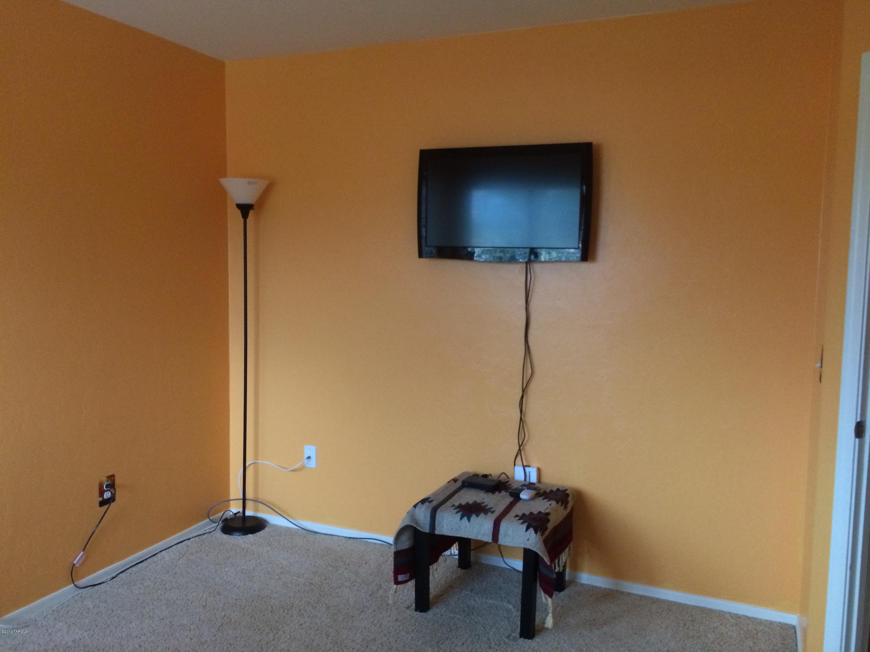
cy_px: 326
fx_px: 729
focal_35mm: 29
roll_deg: -0.8
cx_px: 435
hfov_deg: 61.7
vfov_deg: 48.2
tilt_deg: -6.7
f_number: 2.2
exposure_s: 1/30
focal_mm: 4.15
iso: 320
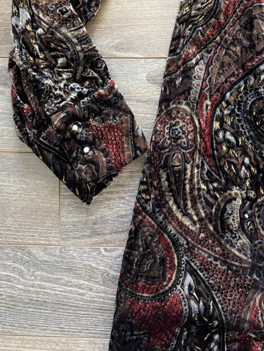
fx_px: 397
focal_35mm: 39
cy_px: 97
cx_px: 125
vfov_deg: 46.5
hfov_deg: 36.8
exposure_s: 1/54
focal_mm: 5.96
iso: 500
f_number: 1.6
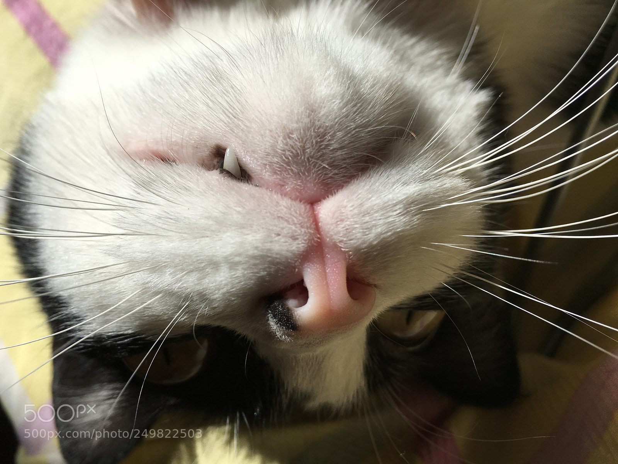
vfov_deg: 48.2
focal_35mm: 29
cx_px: 309
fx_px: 518
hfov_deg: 61.7
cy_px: 232
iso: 25
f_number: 2.2
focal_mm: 4.15
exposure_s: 1/1399
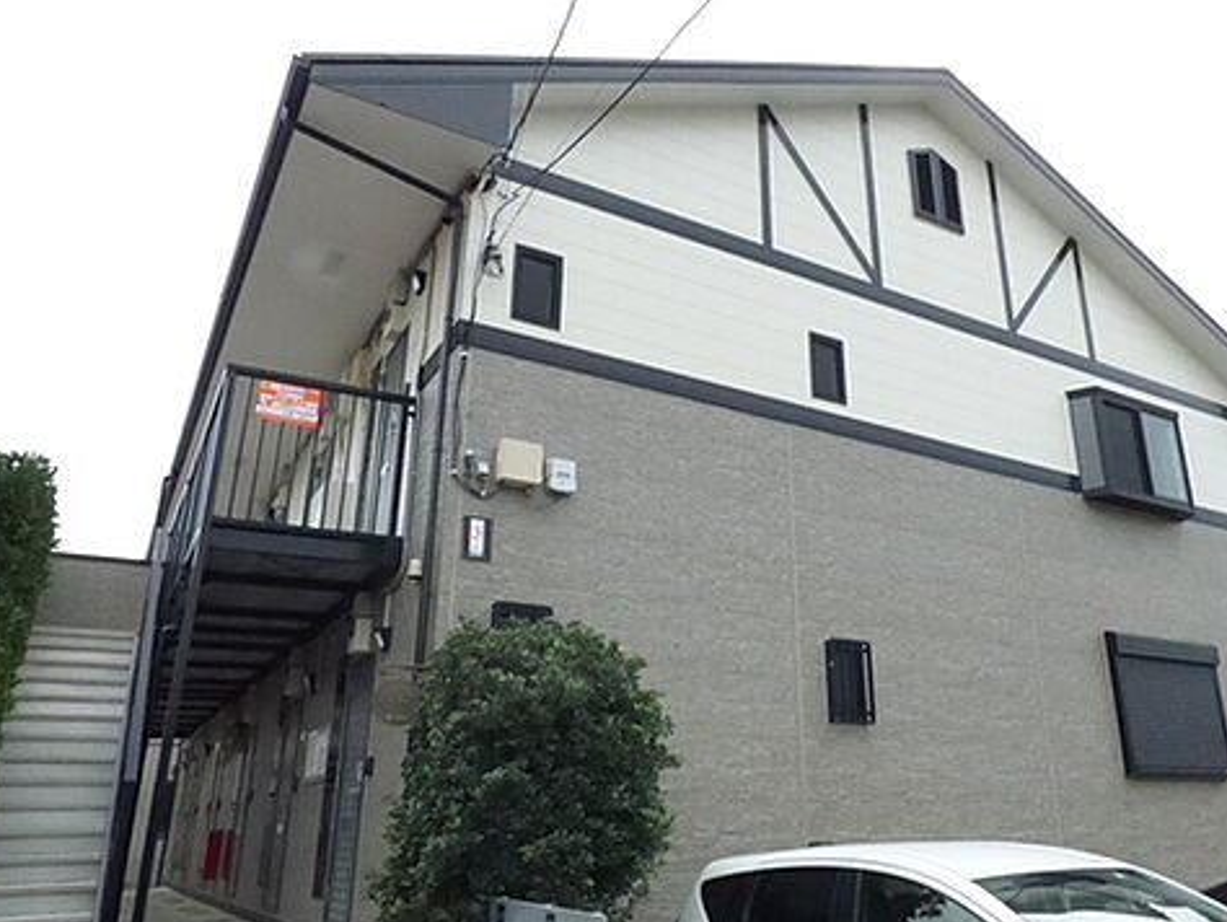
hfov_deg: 64.9
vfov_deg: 51.4
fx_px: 958
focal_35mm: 27
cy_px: 474
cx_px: 712
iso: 1600
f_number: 4.5
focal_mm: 3.58
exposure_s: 1/2000
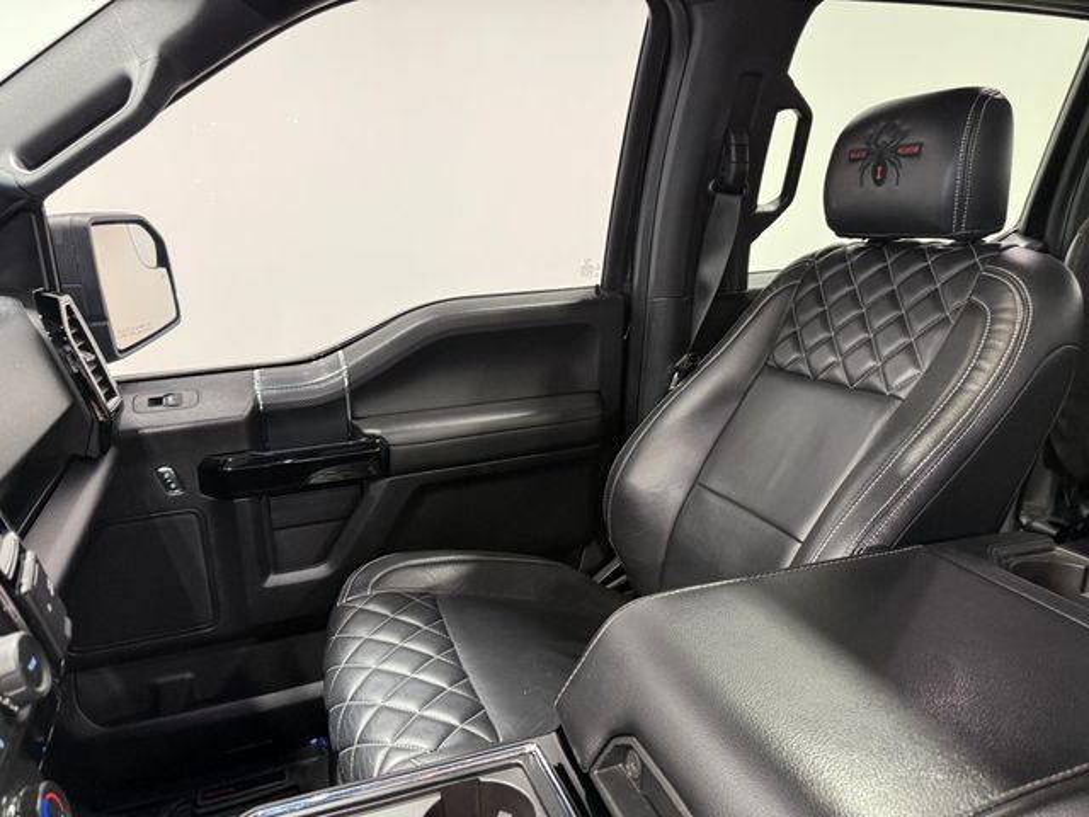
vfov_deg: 56.8
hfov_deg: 71.6
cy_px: 408
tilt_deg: -14.0
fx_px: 755
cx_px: 544
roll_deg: +1.3
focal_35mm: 24
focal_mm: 6.76
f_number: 1.78
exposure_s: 1/60
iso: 250
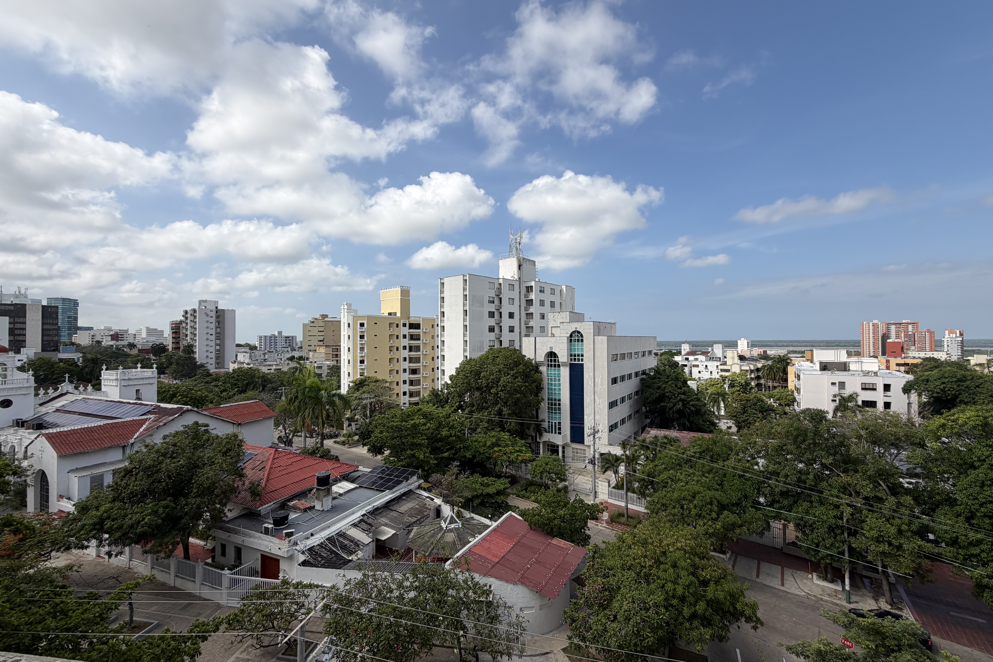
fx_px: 414
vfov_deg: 77.3
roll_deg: +0.5
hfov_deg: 100.4
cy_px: 333
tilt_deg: +0.3
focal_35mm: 15
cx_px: 508
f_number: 2.2
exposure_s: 1/1125
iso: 20
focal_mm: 2.22
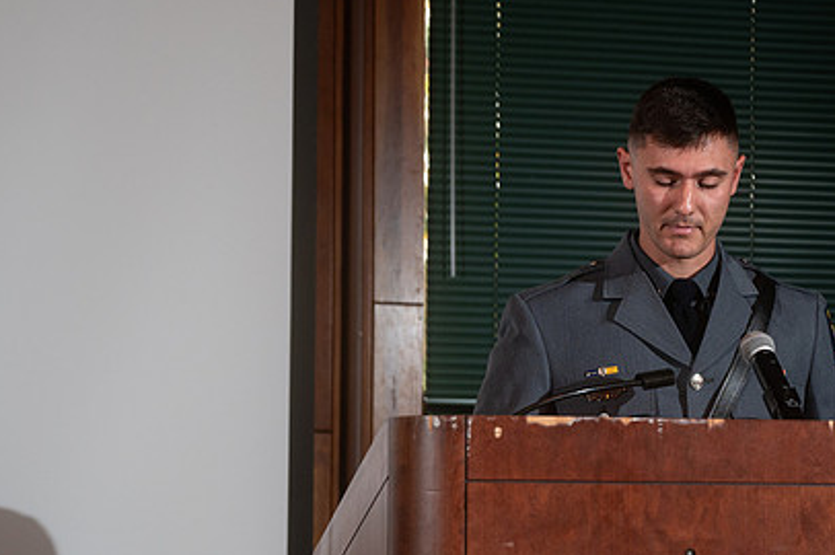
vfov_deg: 10.9
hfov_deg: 16.2
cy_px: 373
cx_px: 548
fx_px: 2920
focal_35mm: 126
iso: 1000
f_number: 4
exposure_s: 1/200
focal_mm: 70
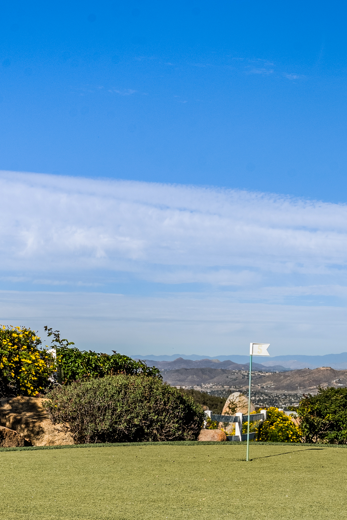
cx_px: 306
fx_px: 996
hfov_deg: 19.4
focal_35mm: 69
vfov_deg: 28.8
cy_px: 385
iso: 100
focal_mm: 35
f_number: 11
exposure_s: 1/320
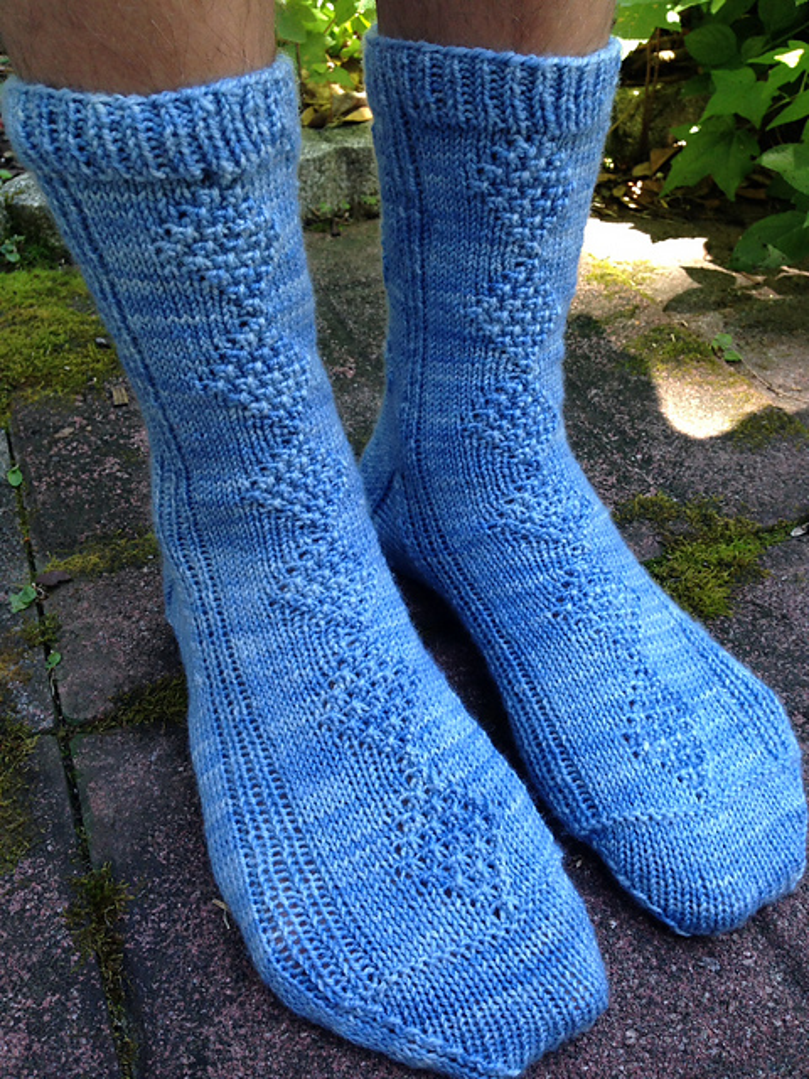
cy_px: 540
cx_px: 404
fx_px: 1028
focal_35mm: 33
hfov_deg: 42.9
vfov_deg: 55.4
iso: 80
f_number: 2.4
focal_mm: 4.12
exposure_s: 1/120
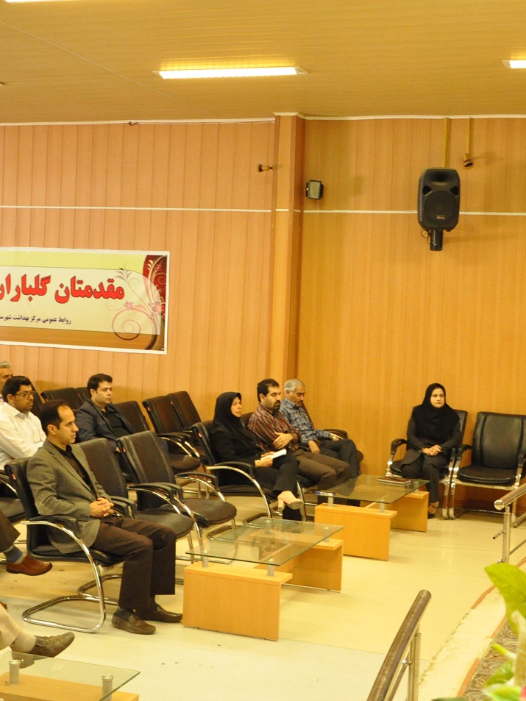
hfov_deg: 26.7
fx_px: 1109
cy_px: 350
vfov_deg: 35.1
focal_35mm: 55
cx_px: 288
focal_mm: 25
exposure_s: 1/50
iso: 3200
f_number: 5
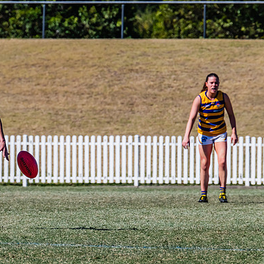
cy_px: 116
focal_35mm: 777
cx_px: -7
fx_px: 6704
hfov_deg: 2.3
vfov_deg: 2.3
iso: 800
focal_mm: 420
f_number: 14
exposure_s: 1/1600
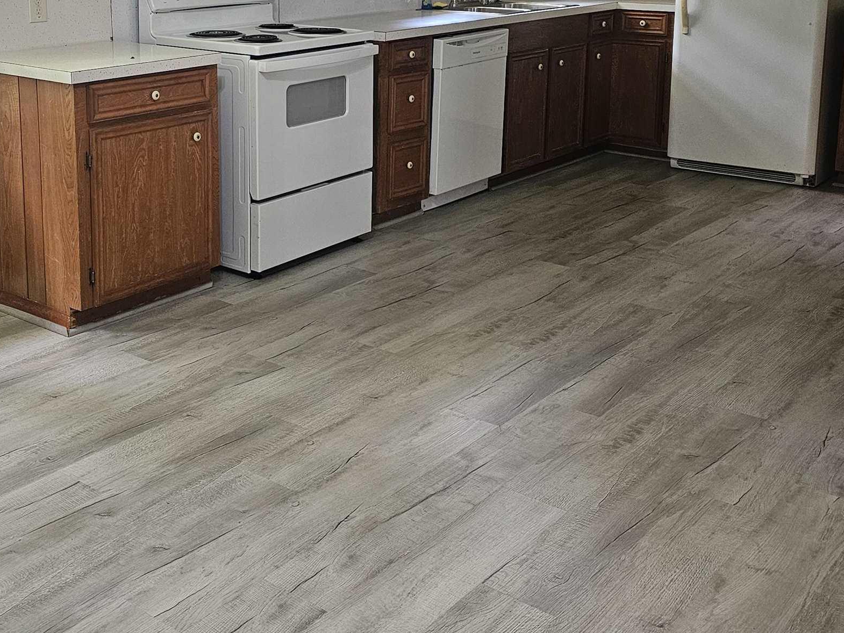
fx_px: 1097
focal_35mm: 45
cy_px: 120
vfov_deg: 31.3
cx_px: 278
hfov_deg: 41.5
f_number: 1.7
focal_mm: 6.3
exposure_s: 1/120
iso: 500
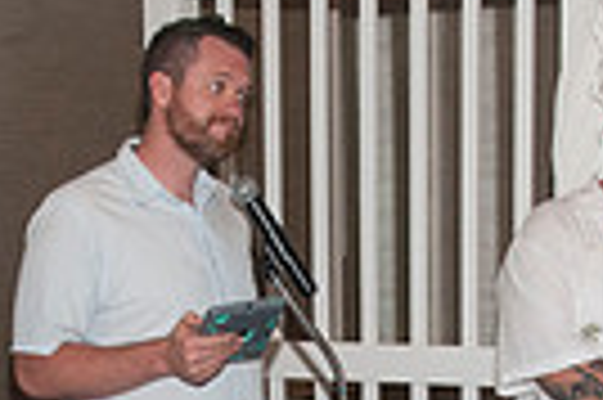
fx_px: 1957
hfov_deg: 17.5
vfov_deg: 11.3
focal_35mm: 117
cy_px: 578
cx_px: 320
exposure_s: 1/125
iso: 800
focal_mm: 18
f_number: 5.6
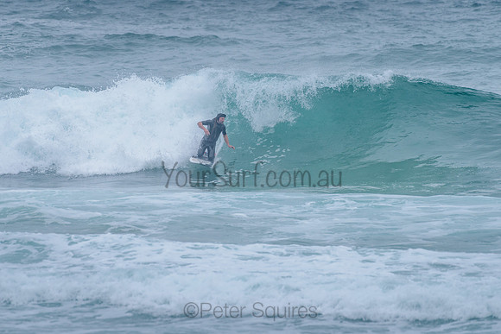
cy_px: 130
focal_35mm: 613
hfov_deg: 3.4
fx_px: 8529
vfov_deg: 2.2
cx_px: 251
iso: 500
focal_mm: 500
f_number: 5.6
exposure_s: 1/1250
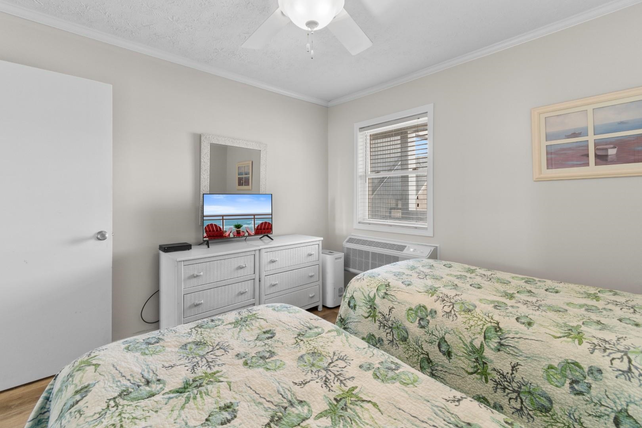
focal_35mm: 15
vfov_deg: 77.3
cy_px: 214
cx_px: 321
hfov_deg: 100.4
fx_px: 267
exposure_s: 1/4
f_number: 4.5
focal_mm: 10
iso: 100
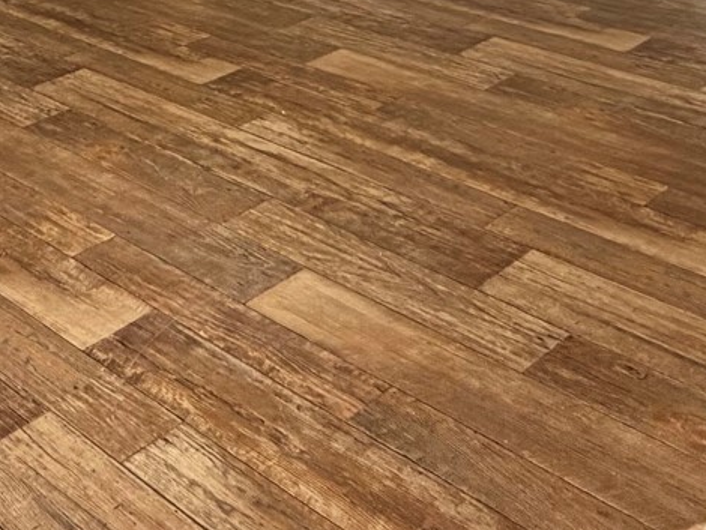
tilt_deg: -2.3
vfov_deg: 19.7
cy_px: -341
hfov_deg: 31.2
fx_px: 1245
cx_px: 189
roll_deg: +2.0
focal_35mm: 61
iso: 64
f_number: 2.2
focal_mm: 2.22
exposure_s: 1/121
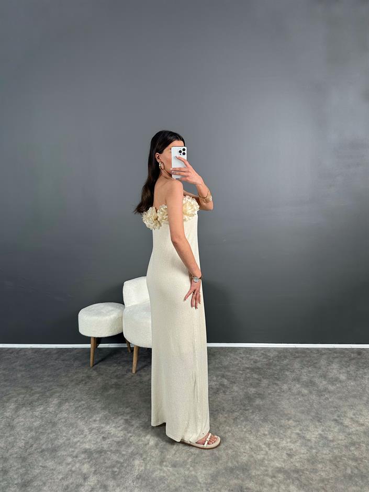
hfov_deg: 56.8
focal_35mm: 24
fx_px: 341
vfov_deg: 71.6
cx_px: 184
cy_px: 246
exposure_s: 1/121
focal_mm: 6.86
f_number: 1.78
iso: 80
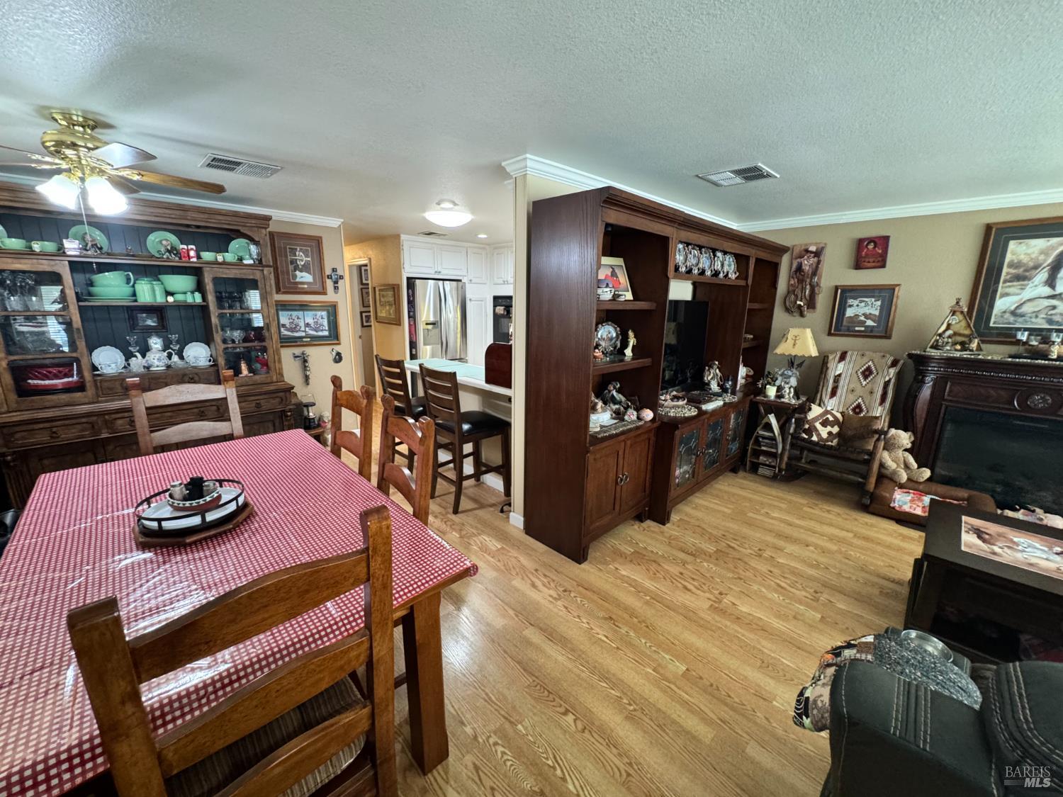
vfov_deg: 85.7
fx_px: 430
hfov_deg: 102.1
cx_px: 532
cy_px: 398
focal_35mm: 14
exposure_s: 1/60
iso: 500
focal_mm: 2.22
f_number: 2.2
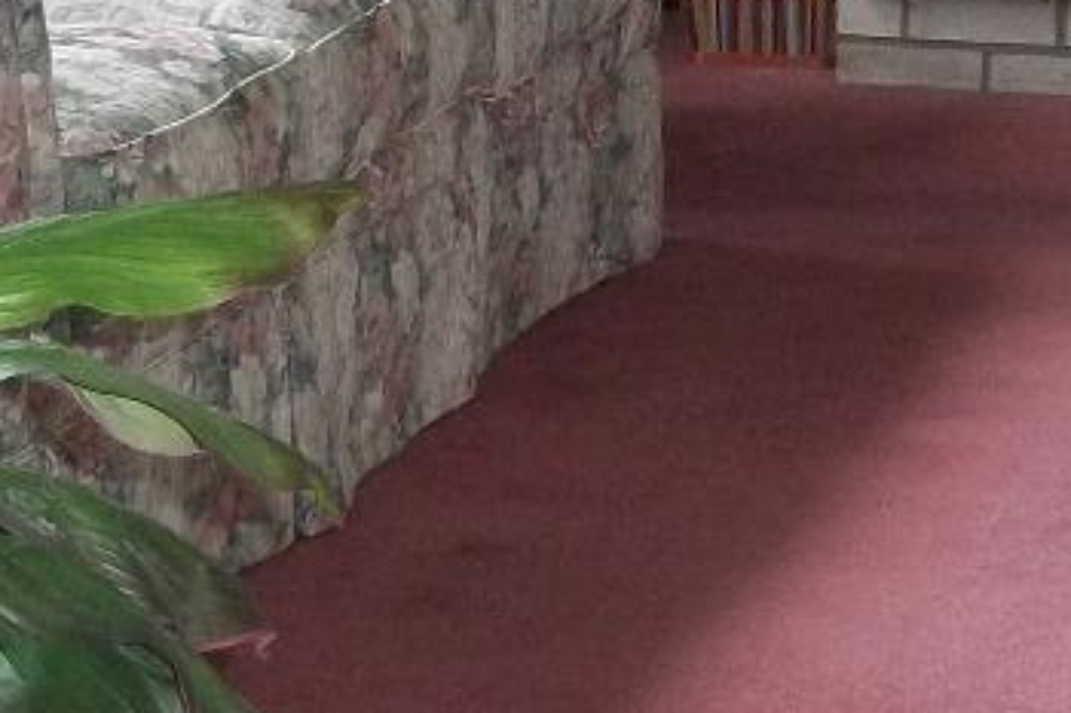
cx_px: 633
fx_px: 4579
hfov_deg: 13.3
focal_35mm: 154
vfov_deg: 8.7
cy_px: -278
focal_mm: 6.5
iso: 160
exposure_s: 1/50
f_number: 3.1
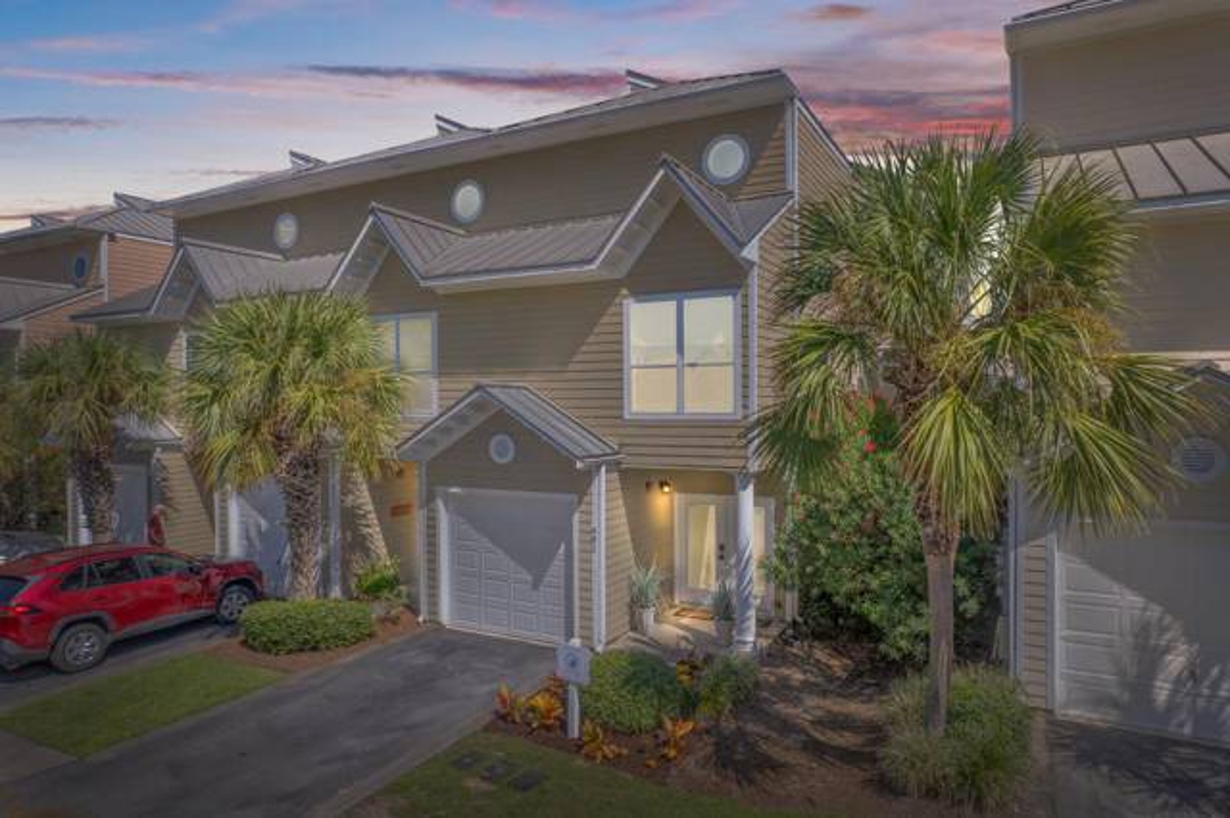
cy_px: 409
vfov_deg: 57.2
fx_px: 751
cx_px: 615
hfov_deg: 78.6
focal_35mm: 22
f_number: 2.8
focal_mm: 8.38
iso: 100
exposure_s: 1/2500
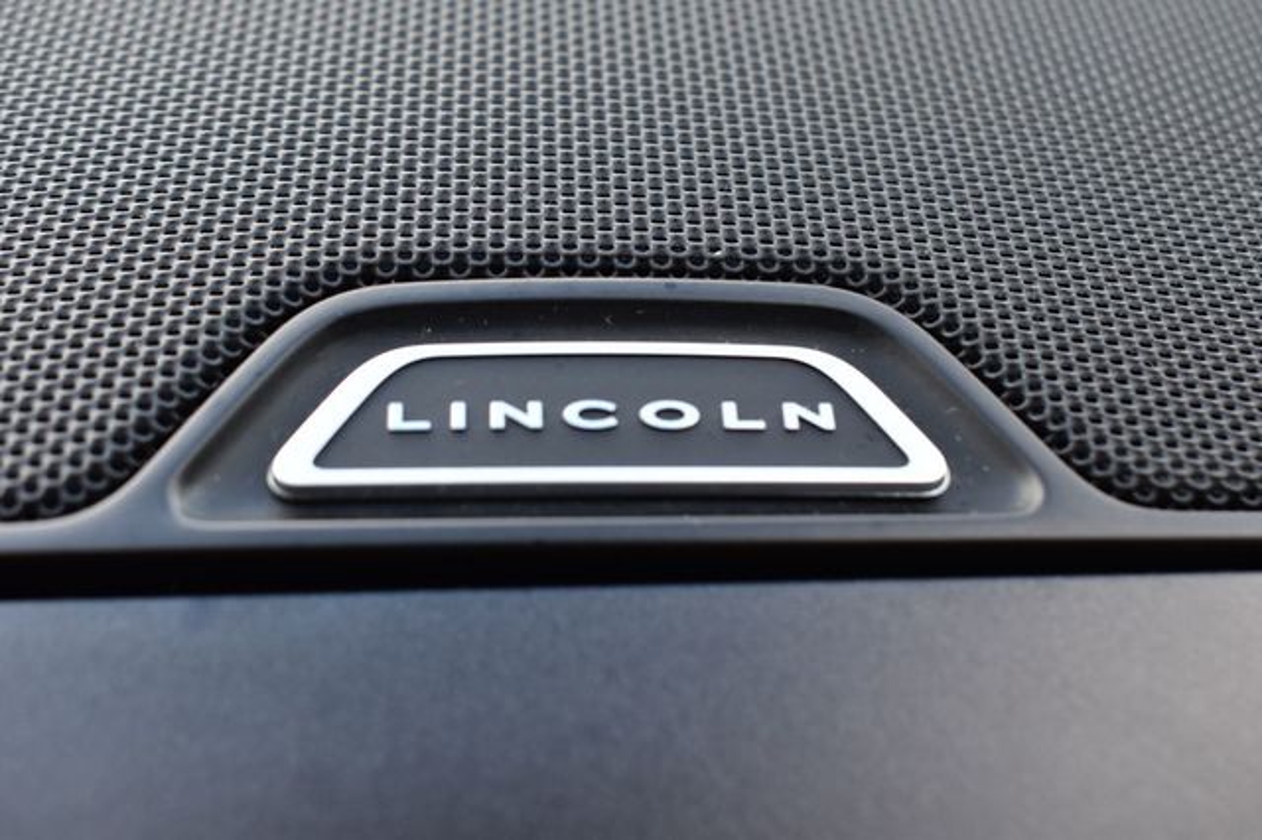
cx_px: 631
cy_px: 420
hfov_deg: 41.1
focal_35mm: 48
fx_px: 1682
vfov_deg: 28.0
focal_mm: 32
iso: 400
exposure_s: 1/40
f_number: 7.1
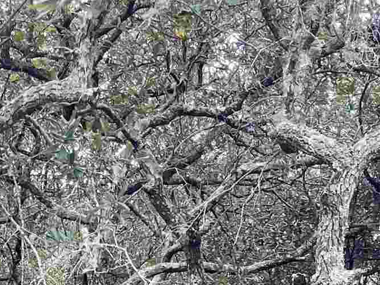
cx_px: 10
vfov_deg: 12.0
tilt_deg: +4.2
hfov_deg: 16.3
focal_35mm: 119
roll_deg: -1.2
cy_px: 394
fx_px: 1306
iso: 50
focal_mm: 5.1
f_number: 1.6
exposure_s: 1/121
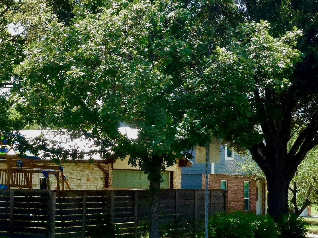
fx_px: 606
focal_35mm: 66
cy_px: 72
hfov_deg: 29.4
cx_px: 171
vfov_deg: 22.1
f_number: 4
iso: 100
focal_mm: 6.4
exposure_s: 1/320
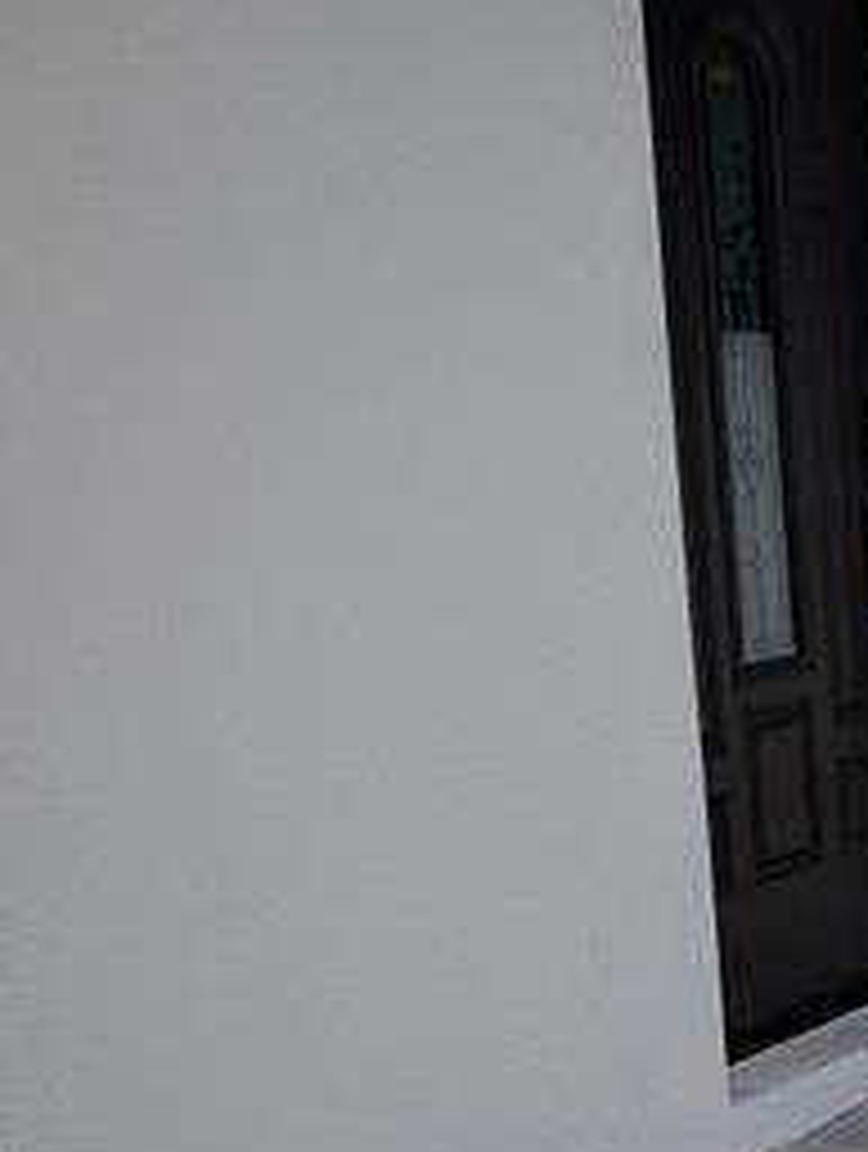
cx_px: 1192
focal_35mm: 72
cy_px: 819
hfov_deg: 18.7
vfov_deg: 26.7
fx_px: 2399
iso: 25
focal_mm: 6.9
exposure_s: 1/1302
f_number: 1.68
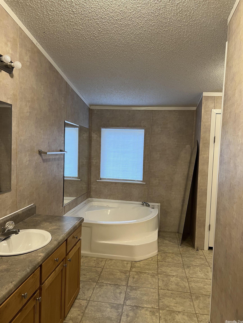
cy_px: 162
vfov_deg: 67.3
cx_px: 122
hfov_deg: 53.1
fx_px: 243
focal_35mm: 26
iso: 160
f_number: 1.5
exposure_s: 1/60
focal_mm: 5.7
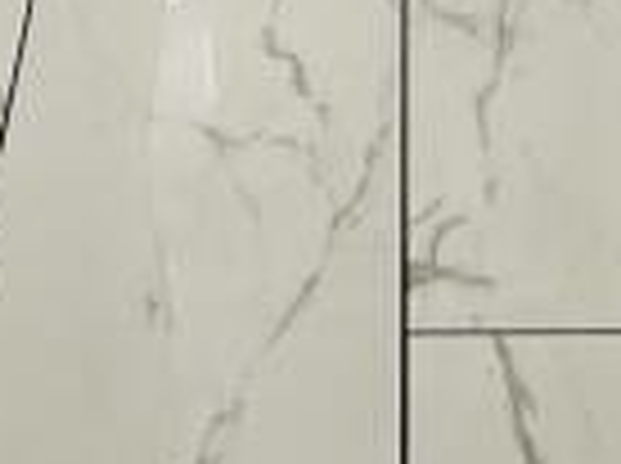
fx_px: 1862
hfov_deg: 18.9
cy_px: -1032
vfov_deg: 9.8
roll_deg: +1.0
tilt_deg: -22.4
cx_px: 405
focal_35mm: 104
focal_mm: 2.22
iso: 40
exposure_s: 1/126
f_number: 2.2
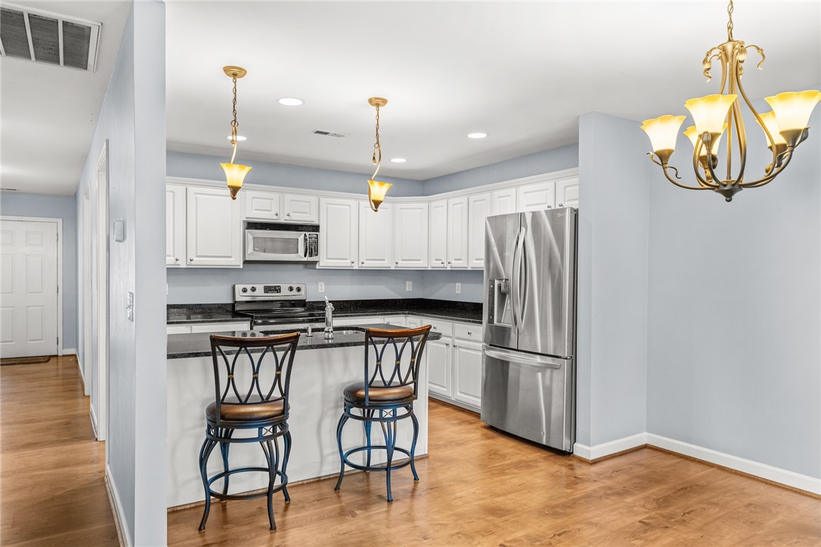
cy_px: 274
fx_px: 547
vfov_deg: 53.1
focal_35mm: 24
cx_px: 410
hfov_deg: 73.7
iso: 400
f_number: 5.6
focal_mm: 24
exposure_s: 1/2
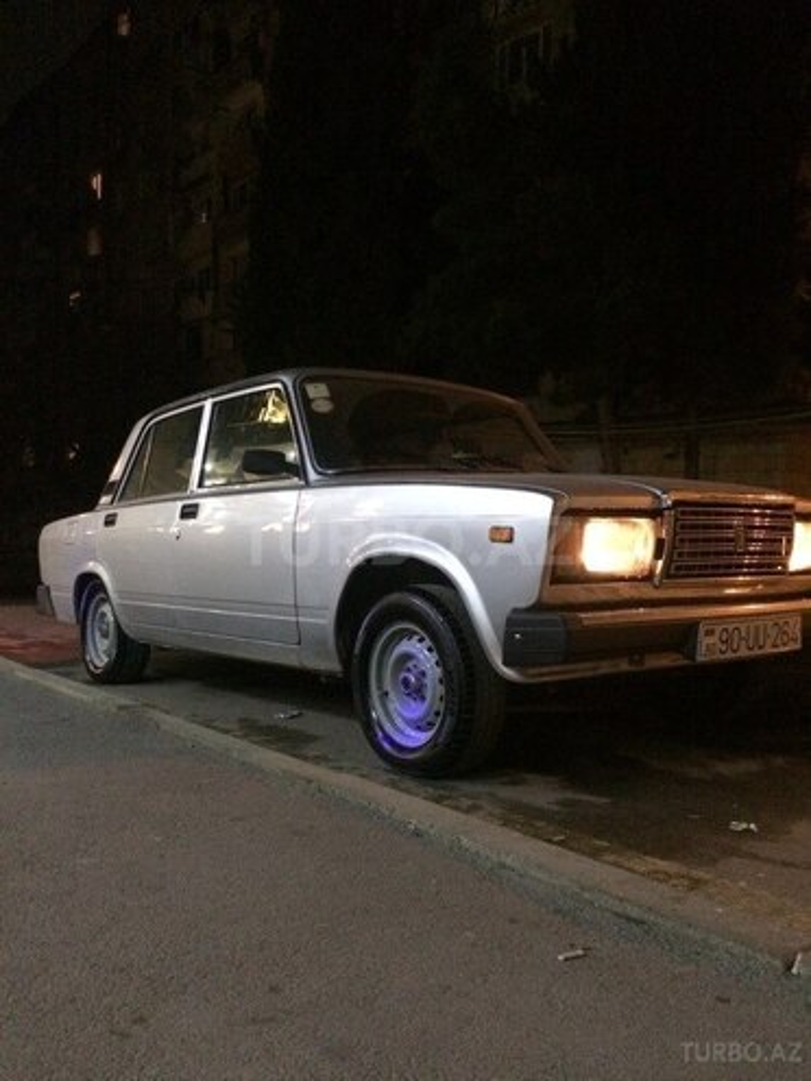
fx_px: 906
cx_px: 406
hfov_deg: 48.2
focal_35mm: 29
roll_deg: -0.8
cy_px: 540
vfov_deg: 61.7
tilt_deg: -4.1
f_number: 2.2
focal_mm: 4.15
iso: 640
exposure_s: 1/17
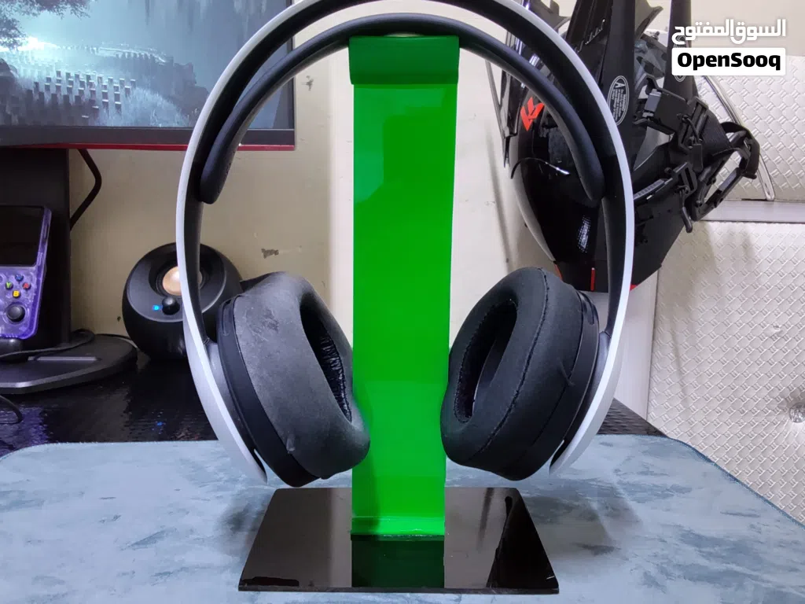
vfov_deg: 44.2
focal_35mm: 32
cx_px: 402
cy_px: 302
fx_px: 744
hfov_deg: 56.8
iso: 320
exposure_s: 1/33.3
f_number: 2
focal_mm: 2.78
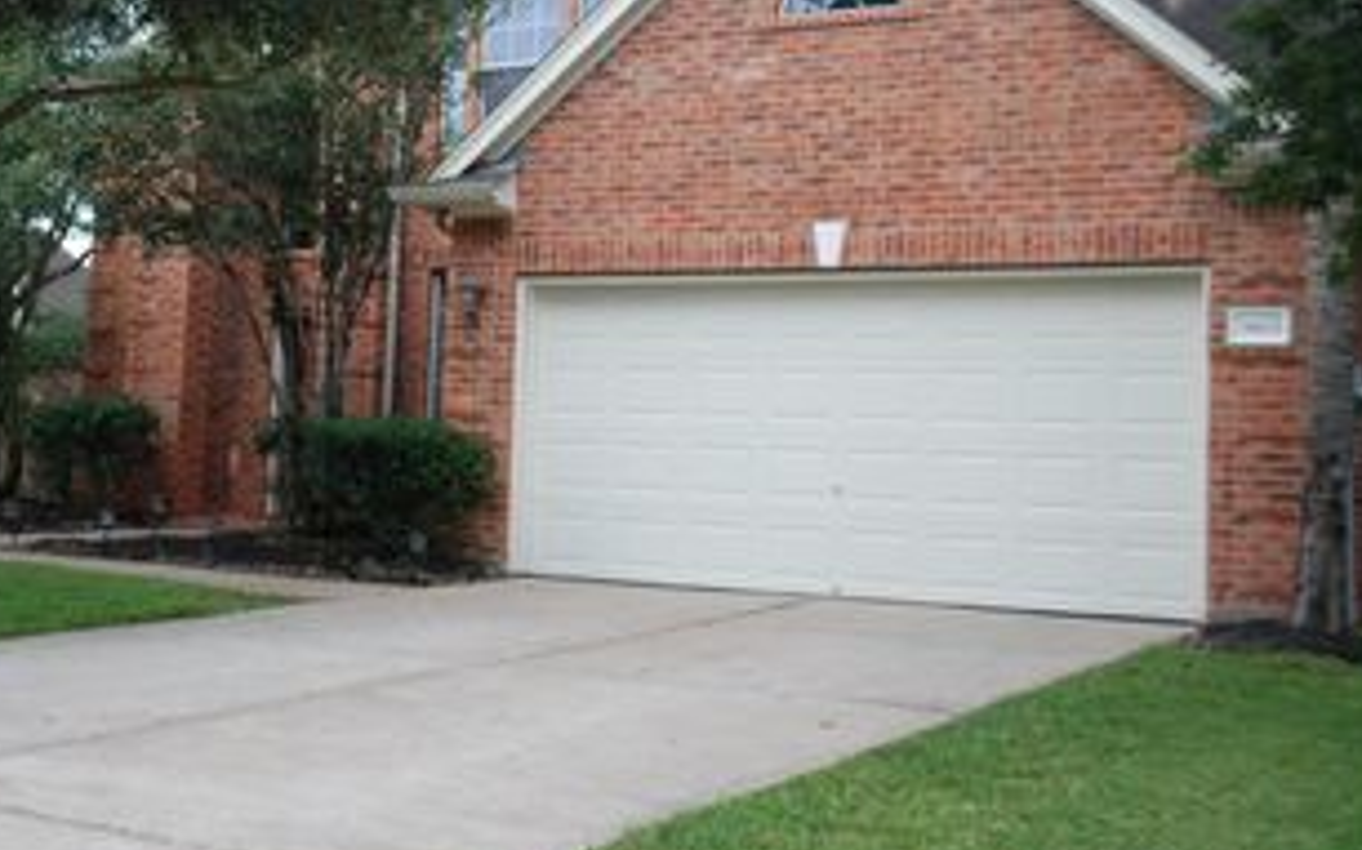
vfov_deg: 23.3
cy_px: 236
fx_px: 2041
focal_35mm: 55
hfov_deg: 36.3
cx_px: 401
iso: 125
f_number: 4
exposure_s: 1/500
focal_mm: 22
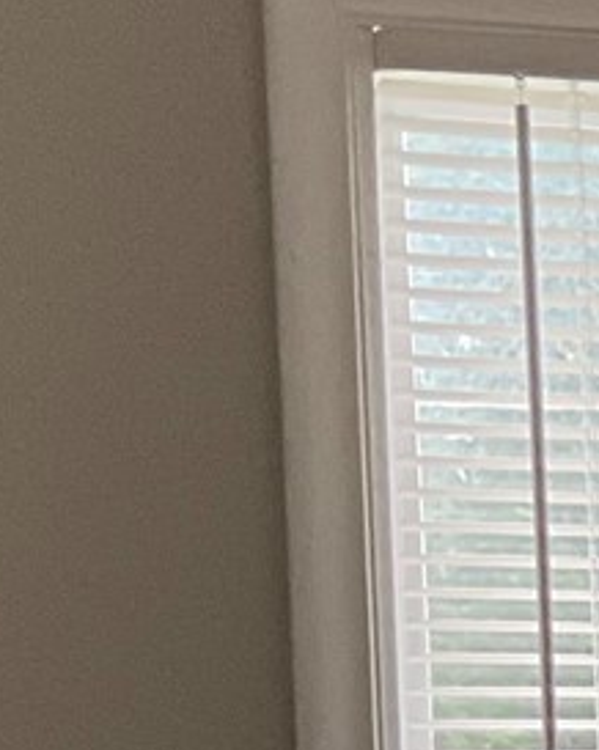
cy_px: 1121
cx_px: 1937
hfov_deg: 6.8
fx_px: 4415
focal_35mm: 199
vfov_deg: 9.4
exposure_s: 1/122
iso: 32
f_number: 1.8
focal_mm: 3
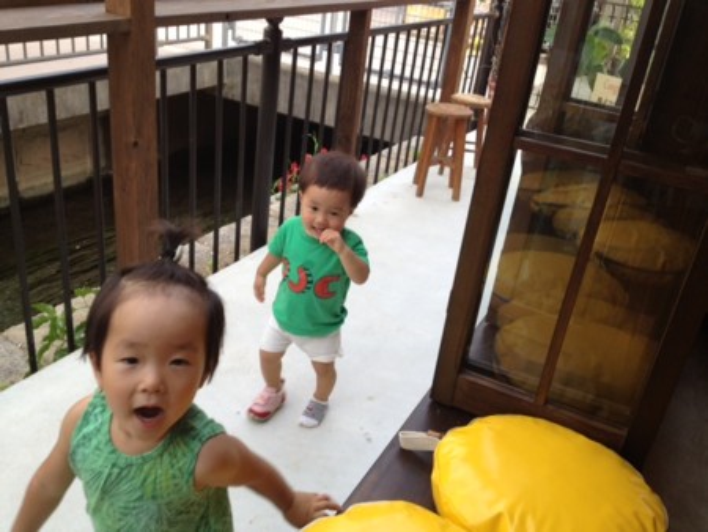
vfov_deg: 40.7
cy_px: 266
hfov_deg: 52.6
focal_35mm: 35
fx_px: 716
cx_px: 354
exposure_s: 1/120
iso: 50
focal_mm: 4.28
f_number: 2.4
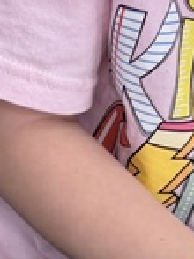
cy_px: 402
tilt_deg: -54.6
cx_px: 90
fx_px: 1354
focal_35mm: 181
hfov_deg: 8.2
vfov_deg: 10.5
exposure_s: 1/120
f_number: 1.6
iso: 80
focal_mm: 5.96
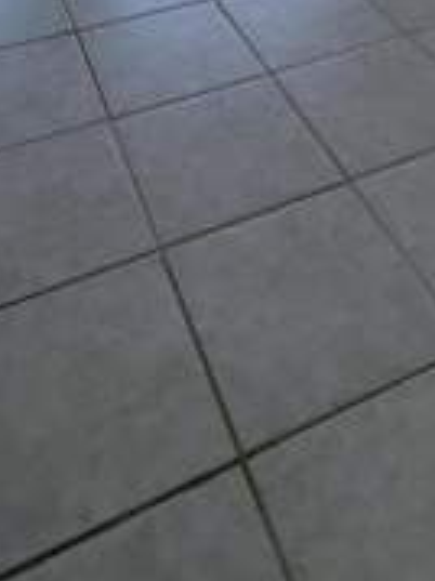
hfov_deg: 28.9
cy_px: -273
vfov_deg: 27.5
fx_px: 839
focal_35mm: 50
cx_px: 286
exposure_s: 1/147
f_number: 2.2
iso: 16
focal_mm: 2.22
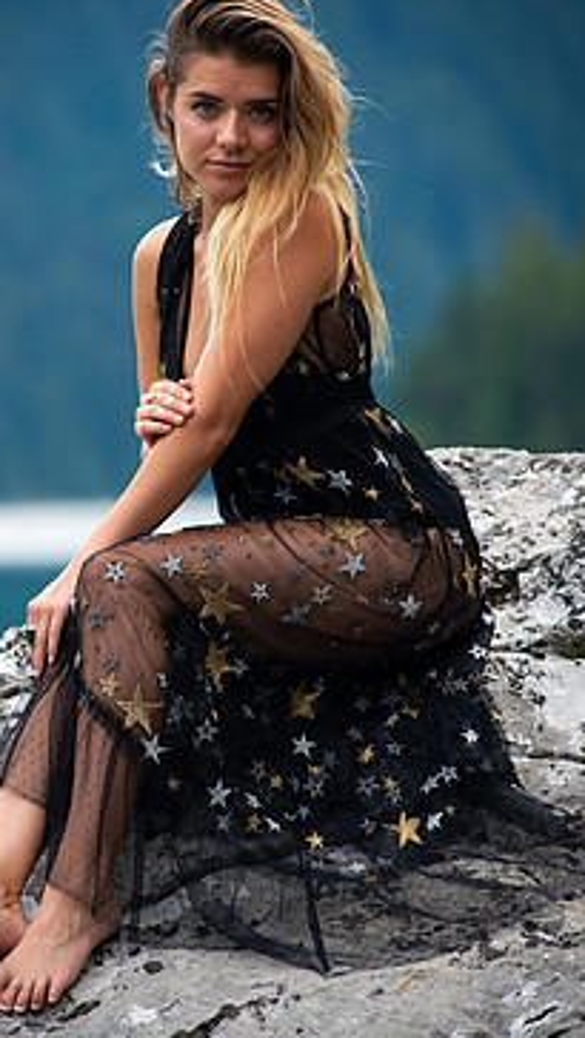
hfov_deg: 4.7
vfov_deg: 8.3
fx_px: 7136
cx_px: 200
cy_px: 493
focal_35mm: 259
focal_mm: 200
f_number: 5
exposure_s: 1/400
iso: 200
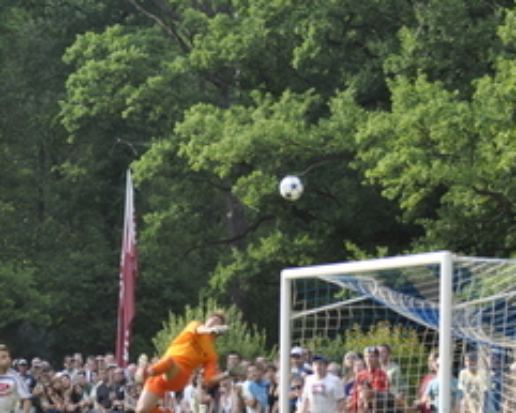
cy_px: 315
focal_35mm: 233
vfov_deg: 6.6
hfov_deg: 8.3
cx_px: 206
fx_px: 3560
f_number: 4
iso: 640
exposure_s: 1/1000
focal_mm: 80
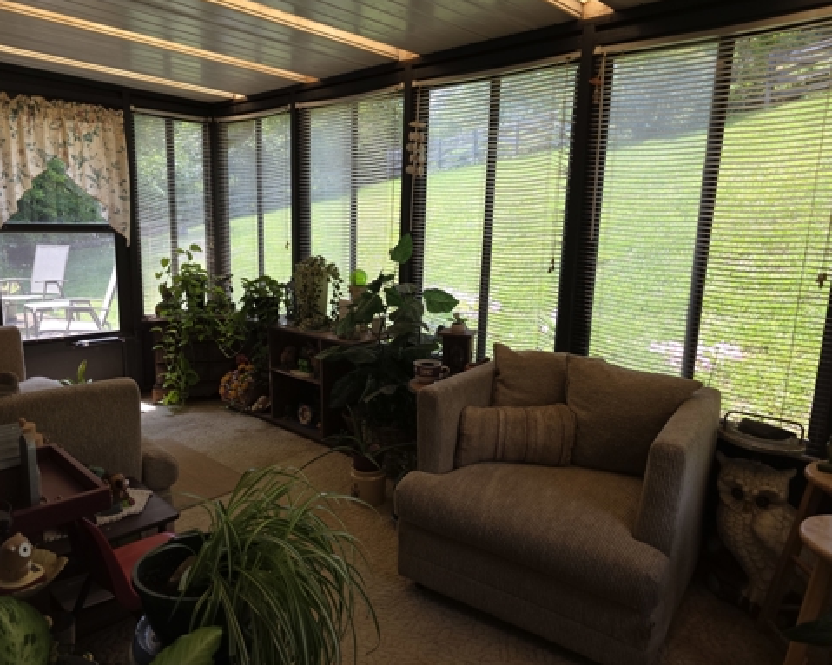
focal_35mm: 25
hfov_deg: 68.0
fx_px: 615
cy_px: 335
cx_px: 385
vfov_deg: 56.8
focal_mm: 6.3
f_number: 1.7
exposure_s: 1/60
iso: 12
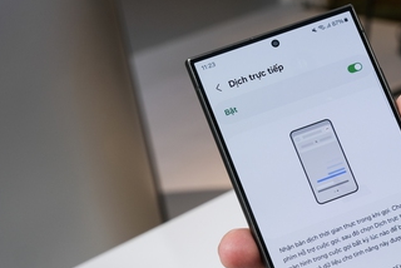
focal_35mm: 82
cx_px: 347
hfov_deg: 24.2
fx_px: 914
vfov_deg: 16.5
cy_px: 239
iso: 160
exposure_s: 1/50
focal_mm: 27.4
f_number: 5.6
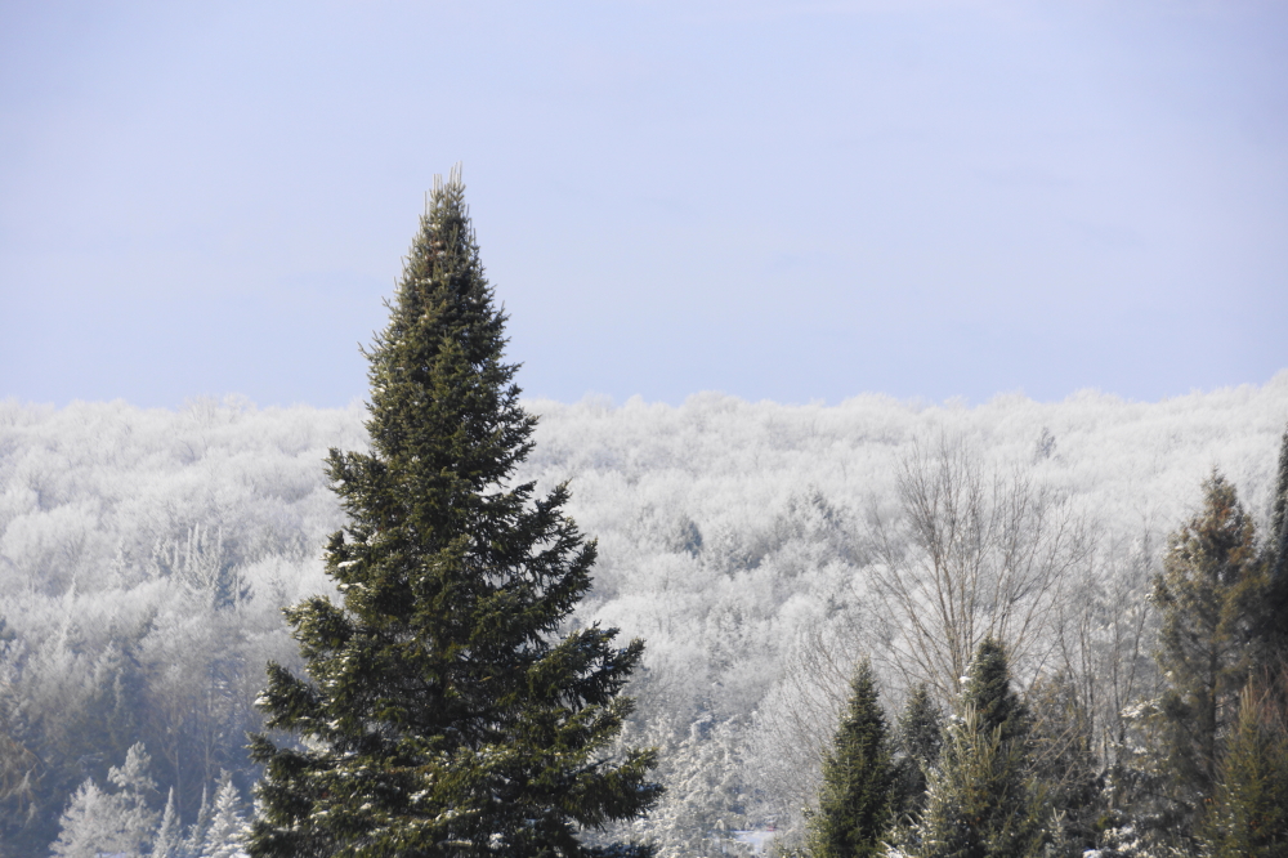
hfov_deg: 13.7
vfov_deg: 9.1
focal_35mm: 150
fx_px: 5365
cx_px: 644
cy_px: 429
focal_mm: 100
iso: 100
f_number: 6.3
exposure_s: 1/160
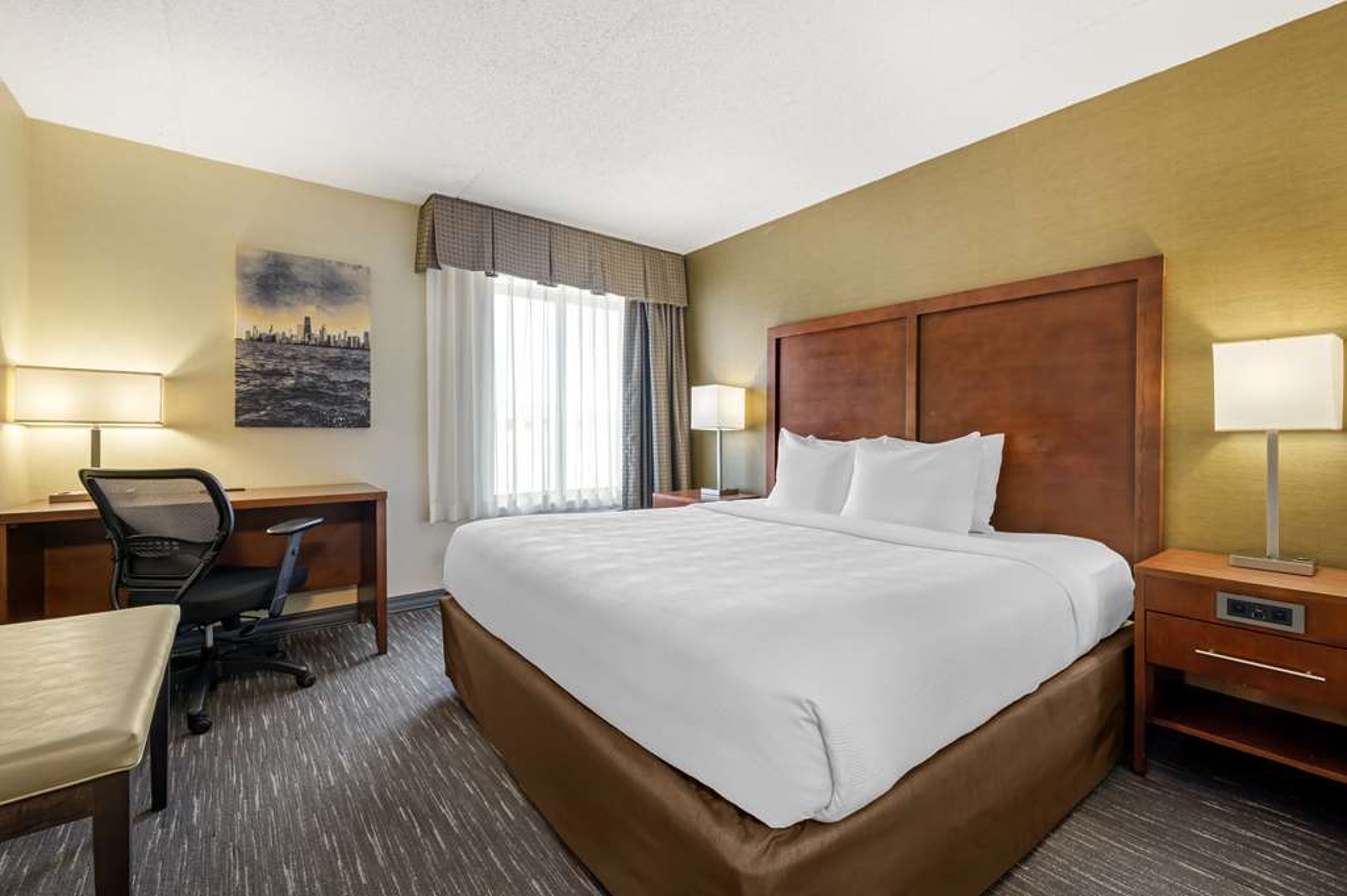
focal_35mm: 15
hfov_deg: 100.4
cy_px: 448
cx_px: 674
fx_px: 561
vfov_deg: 77.2
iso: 200
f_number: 10
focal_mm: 15
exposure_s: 1/10
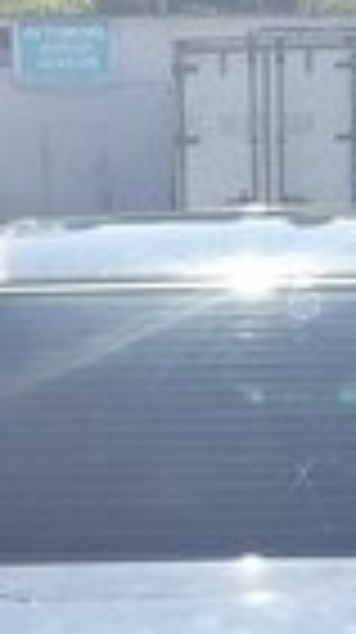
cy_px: 859
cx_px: 297
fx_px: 2003
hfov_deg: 10.1
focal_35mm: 119
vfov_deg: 16.8
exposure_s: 1/781
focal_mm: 3.3
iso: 40
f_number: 2.2
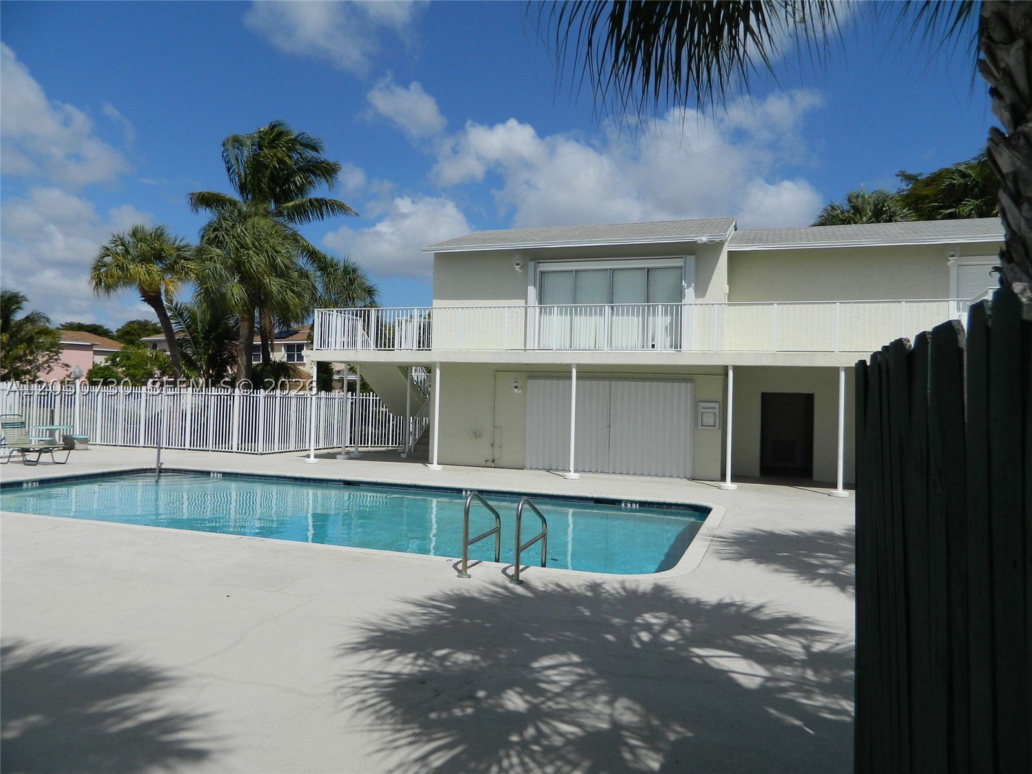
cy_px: 387
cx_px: 516
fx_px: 745
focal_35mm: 25
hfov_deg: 69.4
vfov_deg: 54.9
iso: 80
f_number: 8.7
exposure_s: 1/400
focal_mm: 4.5
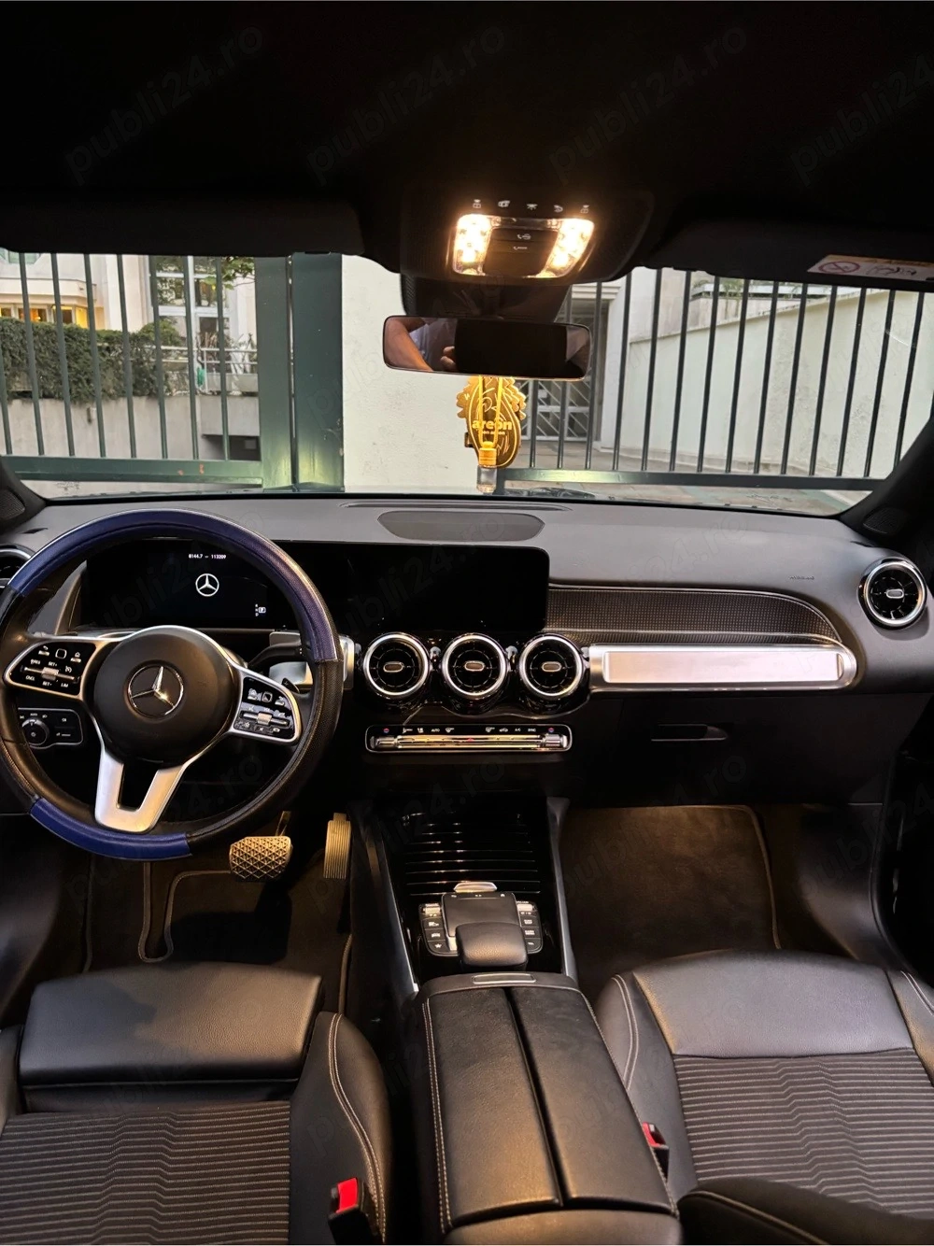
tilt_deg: -14.2
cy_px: 623
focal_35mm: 26
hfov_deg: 53.0
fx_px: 936
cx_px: 467
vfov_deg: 67.3
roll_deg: -2.5
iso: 500
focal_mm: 5.96
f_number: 1.6
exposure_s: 1/33
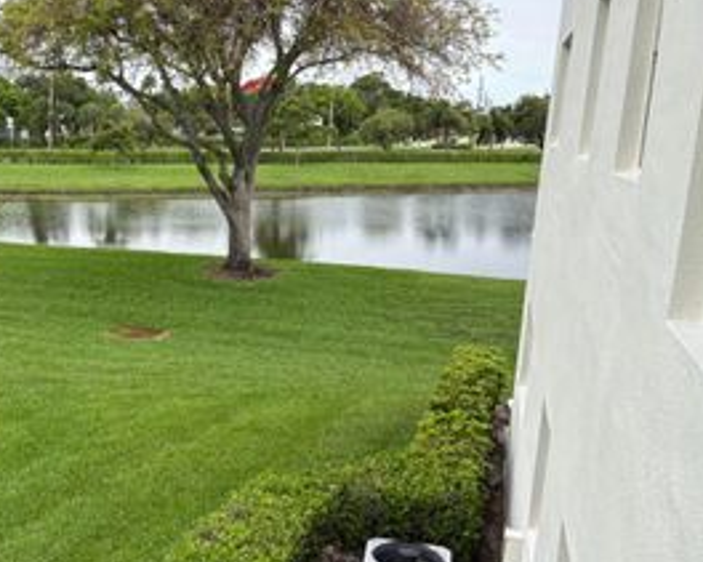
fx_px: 998
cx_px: 72
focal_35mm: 48
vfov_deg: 31.3
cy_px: 353
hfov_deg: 36.4
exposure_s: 1/884
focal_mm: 5.96
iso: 50
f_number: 1.6
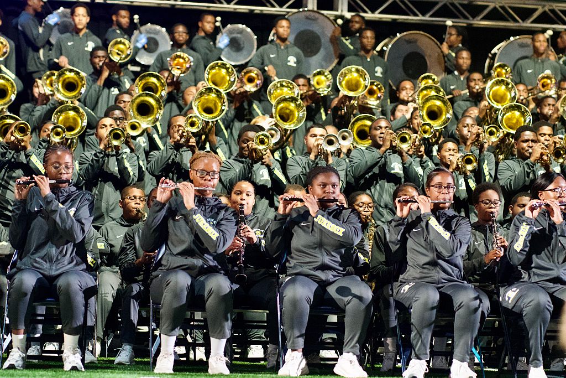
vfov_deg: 10.8
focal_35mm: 127
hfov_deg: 16.1
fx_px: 1997
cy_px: 189
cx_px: 283
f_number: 2.2
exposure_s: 1/320
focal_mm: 85
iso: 6400
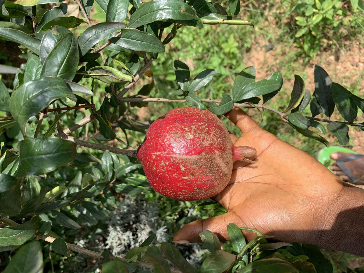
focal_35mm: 26
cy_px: 136
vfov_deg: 53.1
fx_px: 273
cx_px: 182
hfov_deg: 67.3
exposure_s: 1/1368
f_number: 1.8
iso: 25
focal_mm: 4.25
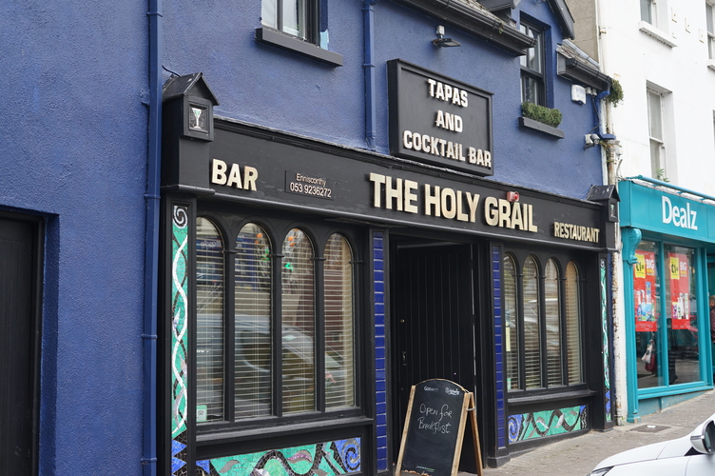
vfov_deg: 26.9
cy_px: 238
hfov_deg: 39.6
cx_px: 358
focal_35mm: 50
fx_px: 992
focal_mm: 50
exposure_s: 1/160
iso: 400
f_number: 4
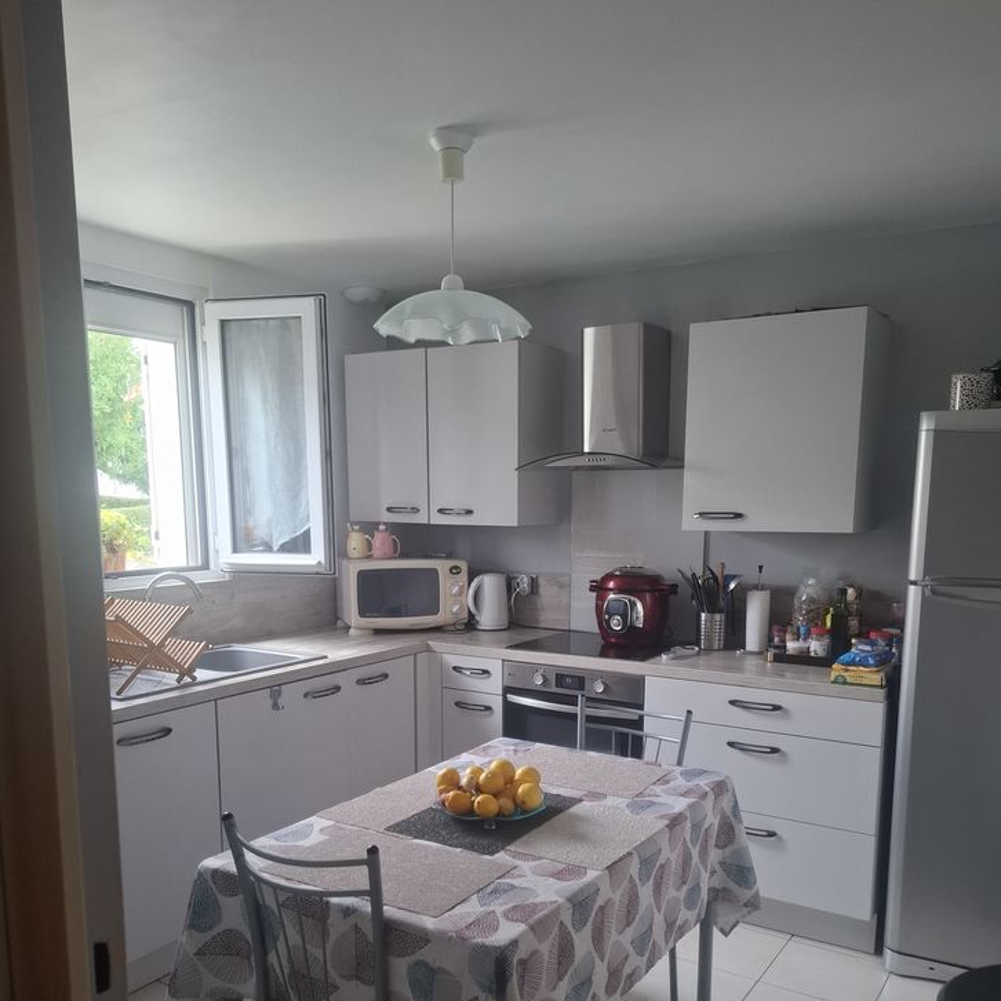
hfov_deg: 57.3
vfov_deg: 56.3
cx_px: 513
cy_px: 648
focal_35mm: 28
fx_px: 916
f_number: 1.8
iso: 200
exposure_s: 1/100
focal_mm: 5.54
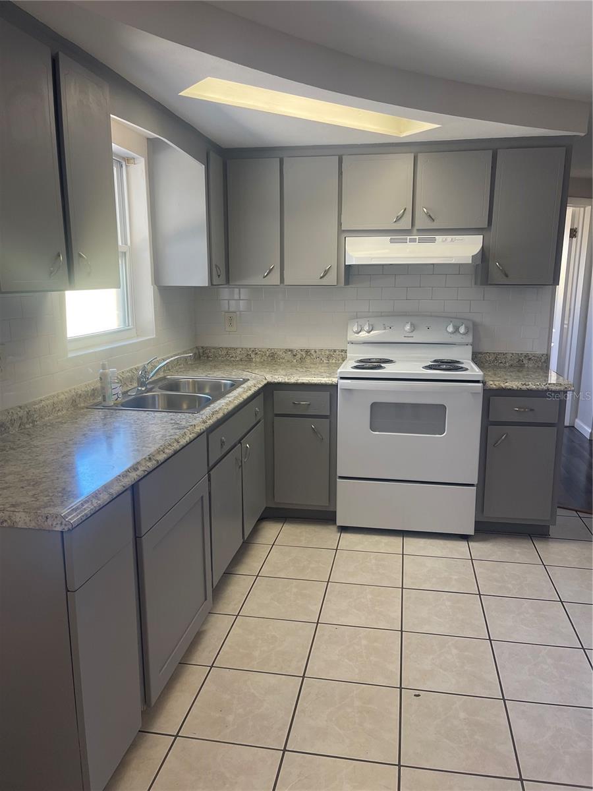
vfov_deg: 69.4
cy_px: 396
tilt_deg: -11.5
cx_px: 296
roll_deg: -0.5
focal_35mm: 25
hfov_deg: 54.9
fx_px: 571
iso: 100
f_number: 1.6
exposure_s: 1/120
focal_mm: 5.1
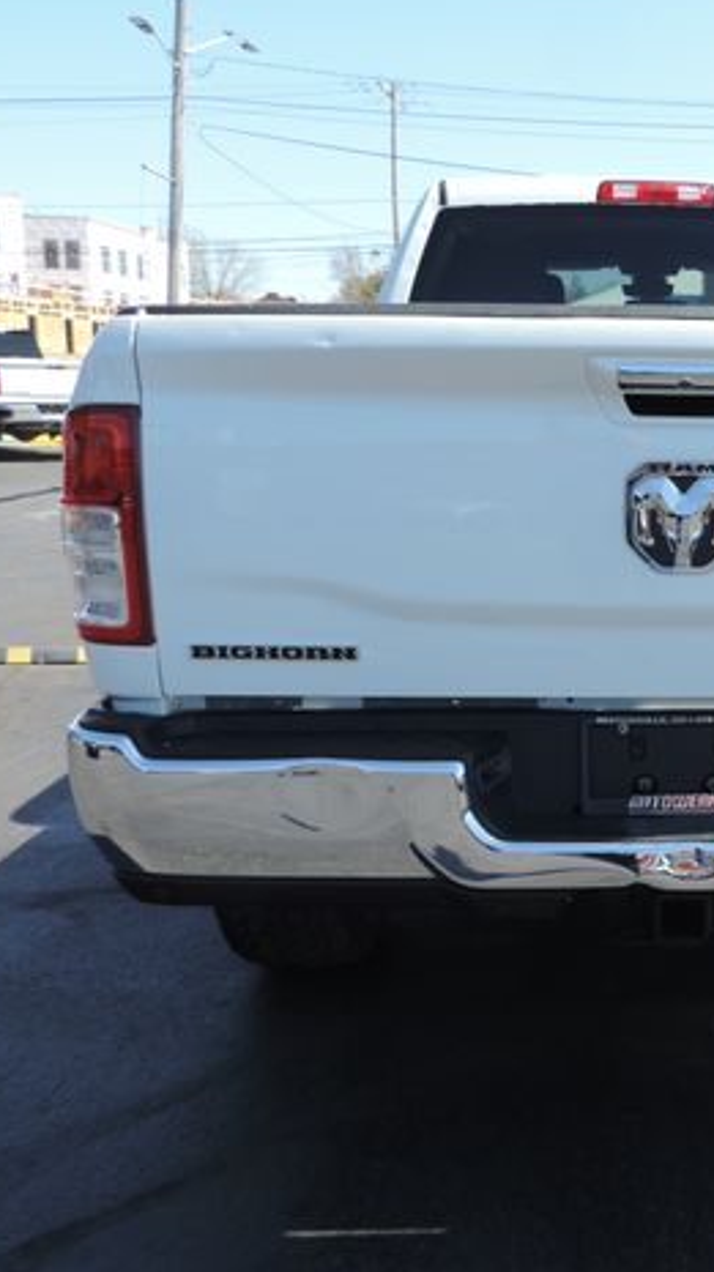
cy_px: 621
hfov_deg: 30.5
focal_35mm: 36
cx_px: 709
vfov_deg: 55.3
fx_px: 1214
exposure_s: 1/500
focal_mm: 4.3
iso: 80
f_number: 3
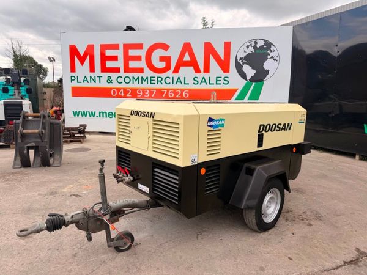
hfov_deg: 71.6
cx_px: 184
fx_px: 254
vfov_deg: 56.8
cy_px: 138
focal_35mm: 24
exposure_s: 1/2611
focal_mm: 6.76
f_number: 1.78
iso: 80
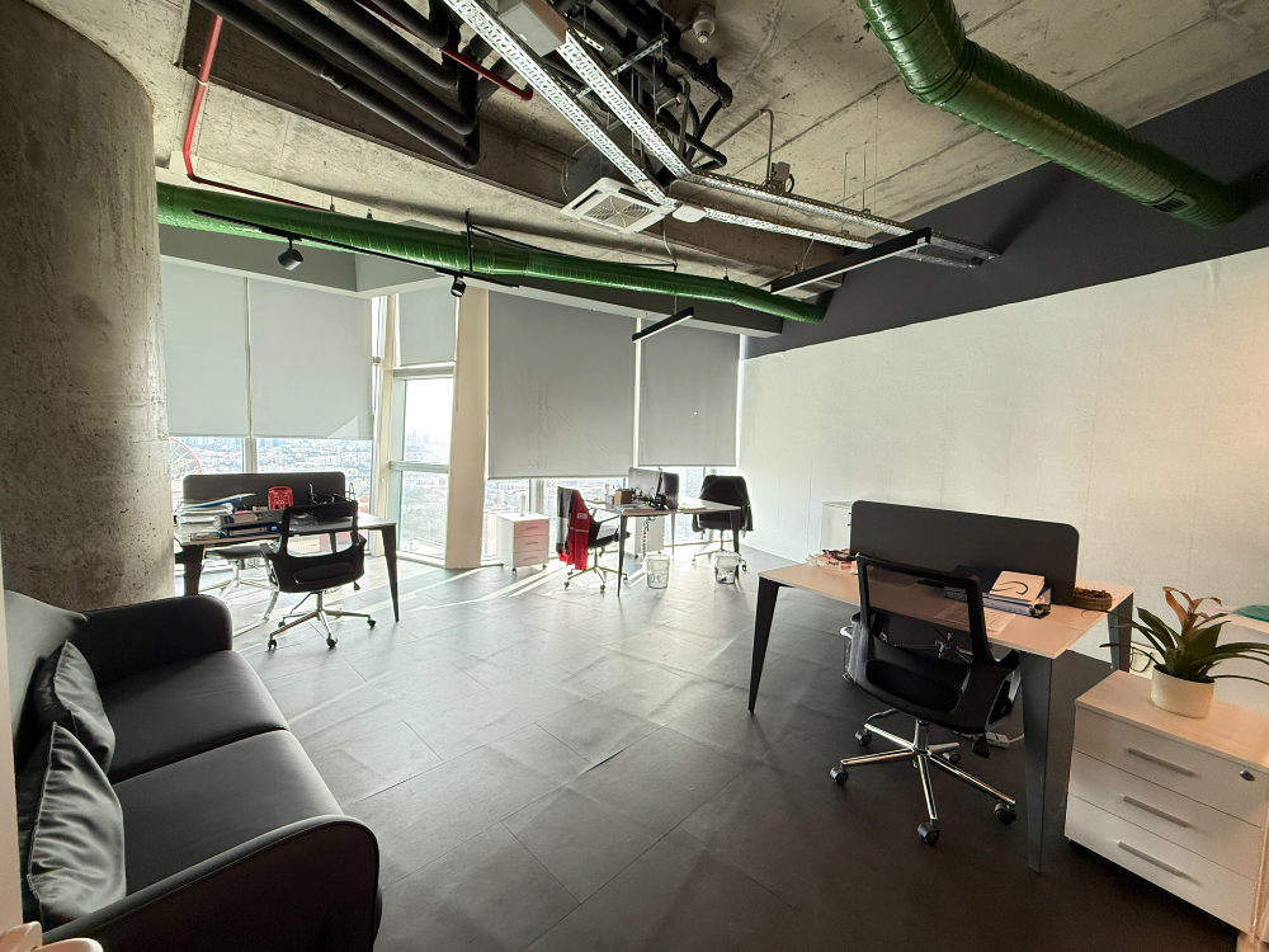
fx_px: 513
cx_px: 634
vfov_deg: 85.7
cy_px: 476
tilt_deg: -3.6
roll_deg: -1.2
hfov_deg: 102.1
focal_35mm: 14
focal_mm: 2.22
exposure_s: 1/100
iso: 320
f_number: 2.2
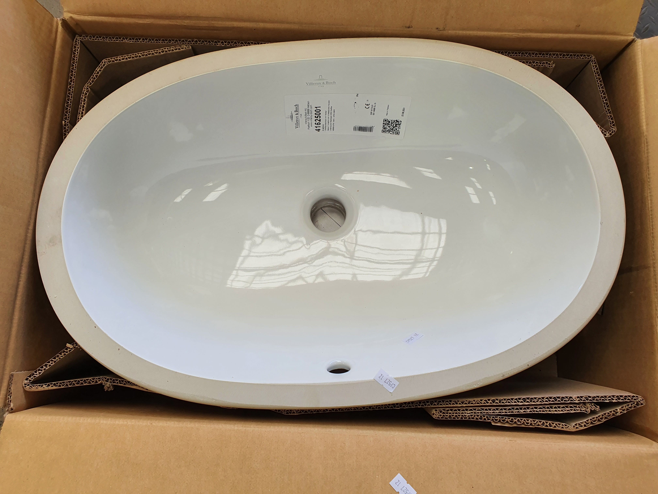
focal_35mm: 26
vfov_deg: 53.1
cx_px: 329
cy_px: 247
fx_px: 494
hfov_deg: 67.3
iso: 50
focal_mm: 4.32
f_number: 2.4
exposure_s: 1/134
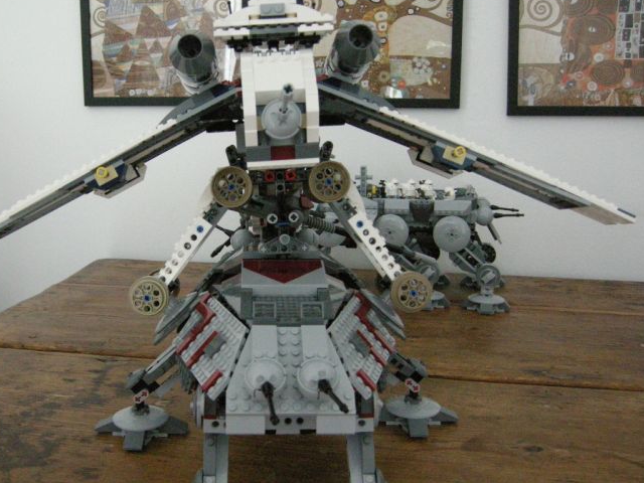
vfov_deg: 32.1
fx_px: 837
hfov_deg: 41.9
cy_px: 271
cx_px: 261
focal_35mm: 45
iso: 741
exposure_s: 1/30
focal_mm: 7.5
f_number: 2.7
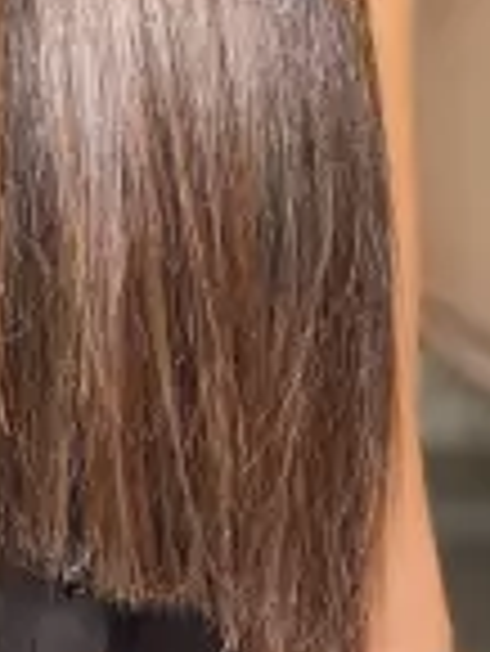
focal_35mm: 235
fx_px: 4429
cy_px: -196
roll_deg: -0.2
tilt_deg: -2.9
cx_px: -13
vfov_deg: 8.3
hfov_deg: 6.3
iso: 125
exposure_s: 1/121
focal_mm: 7.5
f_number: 2.2
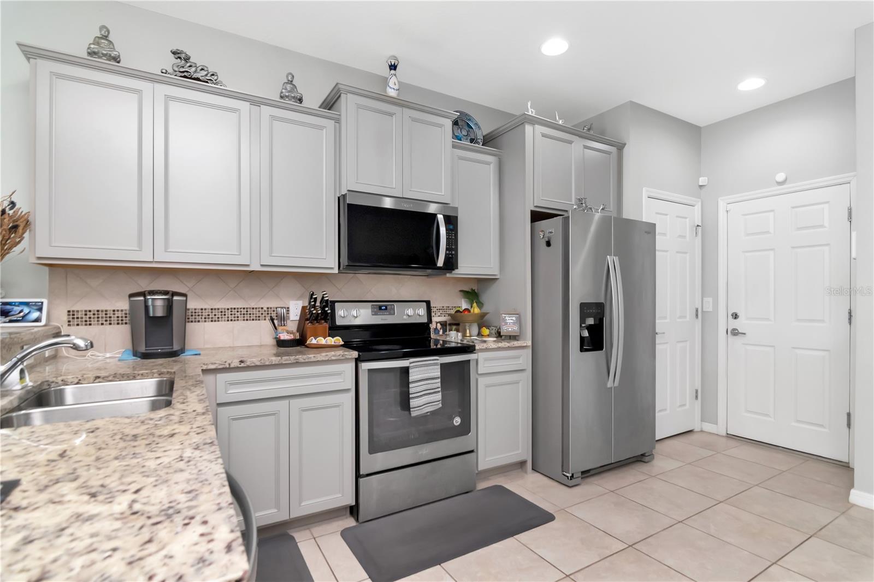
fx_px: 400
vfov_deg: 72.0
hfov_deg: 95.0
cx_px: 437
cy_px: 291
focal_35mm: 16
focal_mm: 11
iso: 1000
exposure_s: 1/60
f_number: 6.3
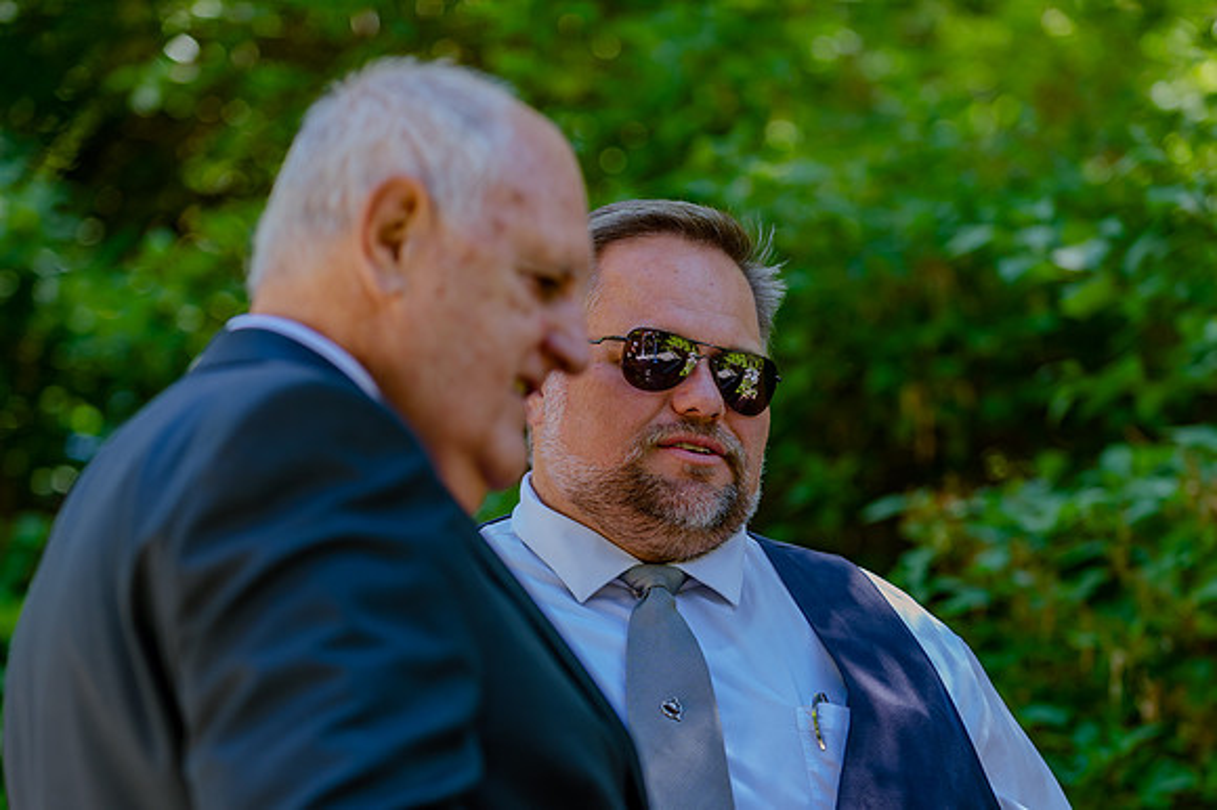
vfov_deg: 9.5
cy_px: 553
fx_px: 4847
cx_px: 629
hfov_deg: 14.3
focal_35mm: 143
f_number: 2.8
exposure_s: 1/160
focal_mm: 105
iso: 200
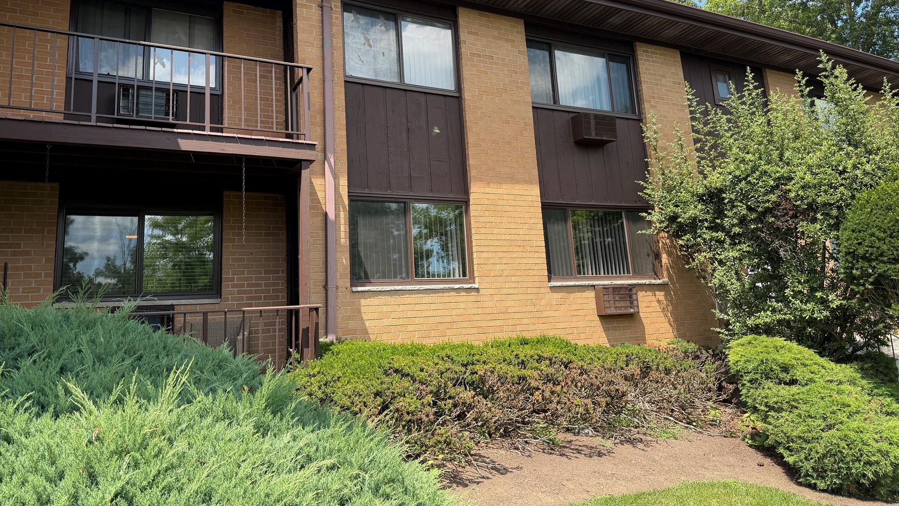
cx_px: 459
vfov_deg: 42.6
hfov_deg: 69.8
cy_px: 192
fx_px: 644
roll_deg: +4.4
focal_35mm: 27
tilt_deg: +11.6
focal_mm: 6.76
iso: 80
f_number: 1.78
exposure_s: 1/1522
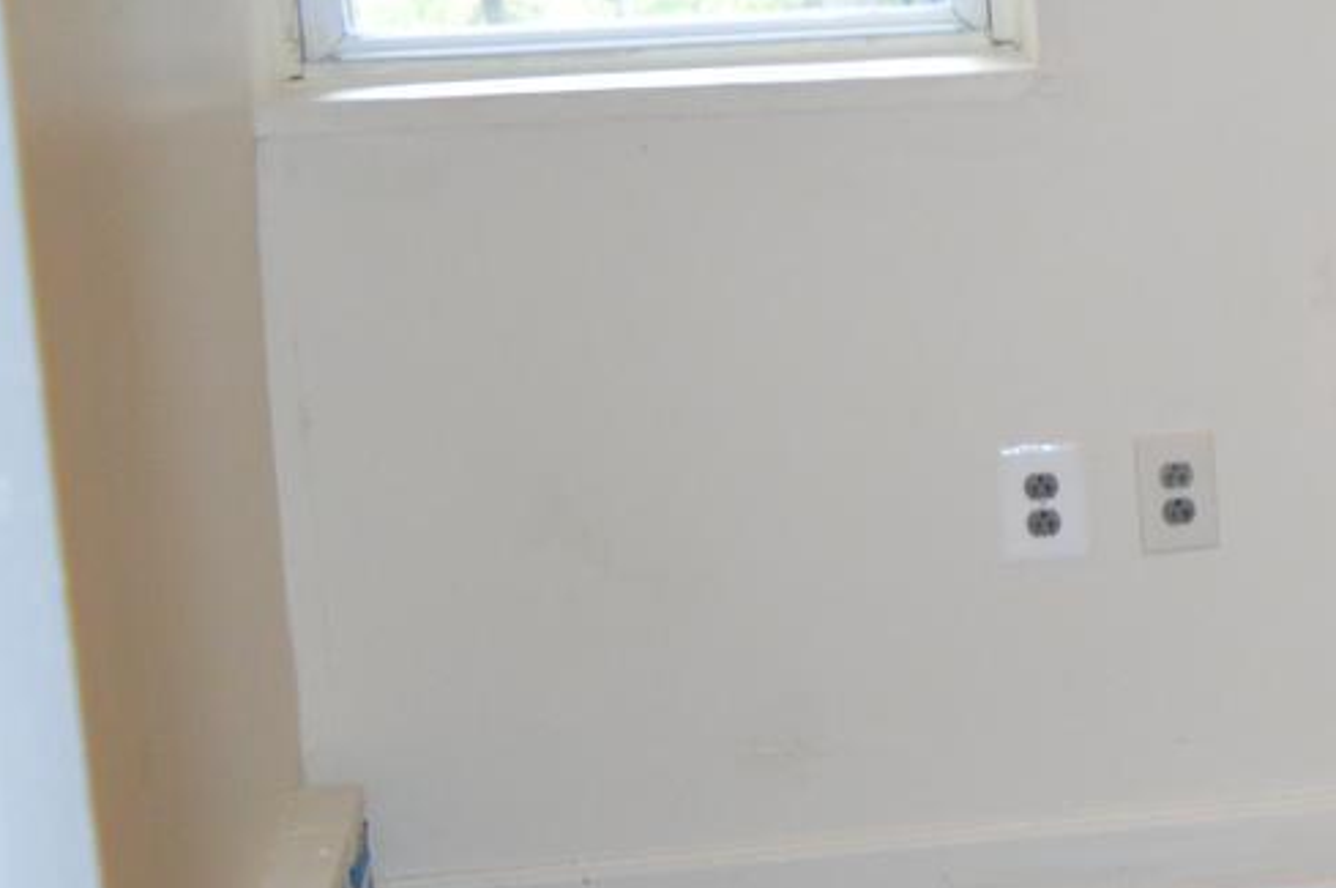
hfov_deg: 15.0
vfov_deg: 12.1
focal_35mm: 113
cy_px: 321
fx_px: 4189
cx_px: 2615
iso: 720
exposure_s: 1/60
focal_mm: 18
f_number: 3.5
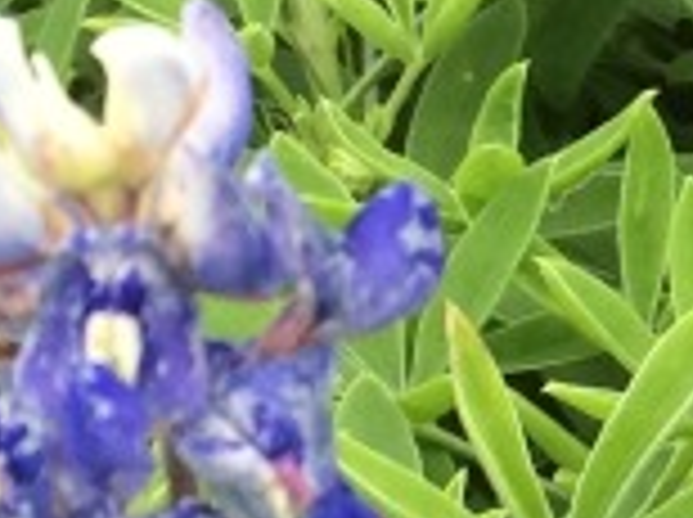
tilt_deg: -28.9
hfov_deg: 9.2
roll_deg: -1.1
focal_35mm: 193
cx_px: 1665
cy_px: -86
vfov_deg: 7.6
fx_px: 3858
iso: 32
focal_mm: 4.15
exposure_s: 1/554
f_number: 2.2
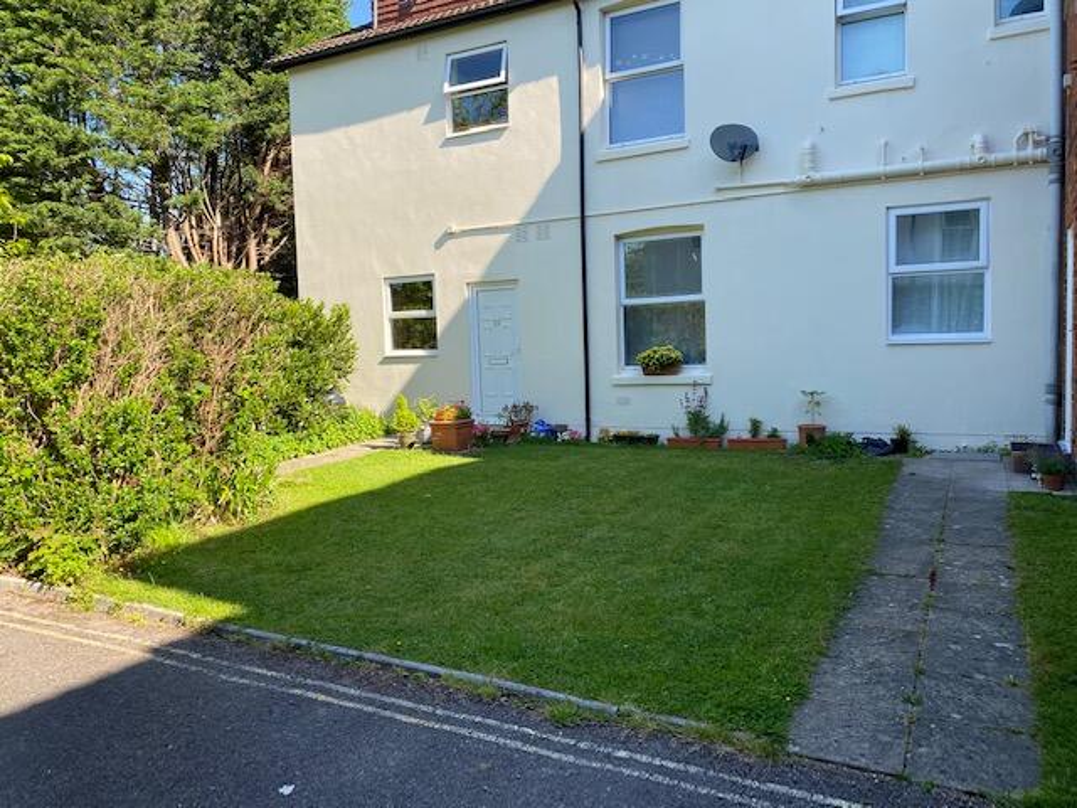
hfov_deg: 67.3
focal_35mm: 26
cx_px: 538
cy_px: 404
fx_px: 809
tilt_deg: -1.6
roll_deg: +1.6
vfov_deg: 53.1
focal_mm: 4.25
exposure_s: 1/778
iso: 32
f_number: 1.8
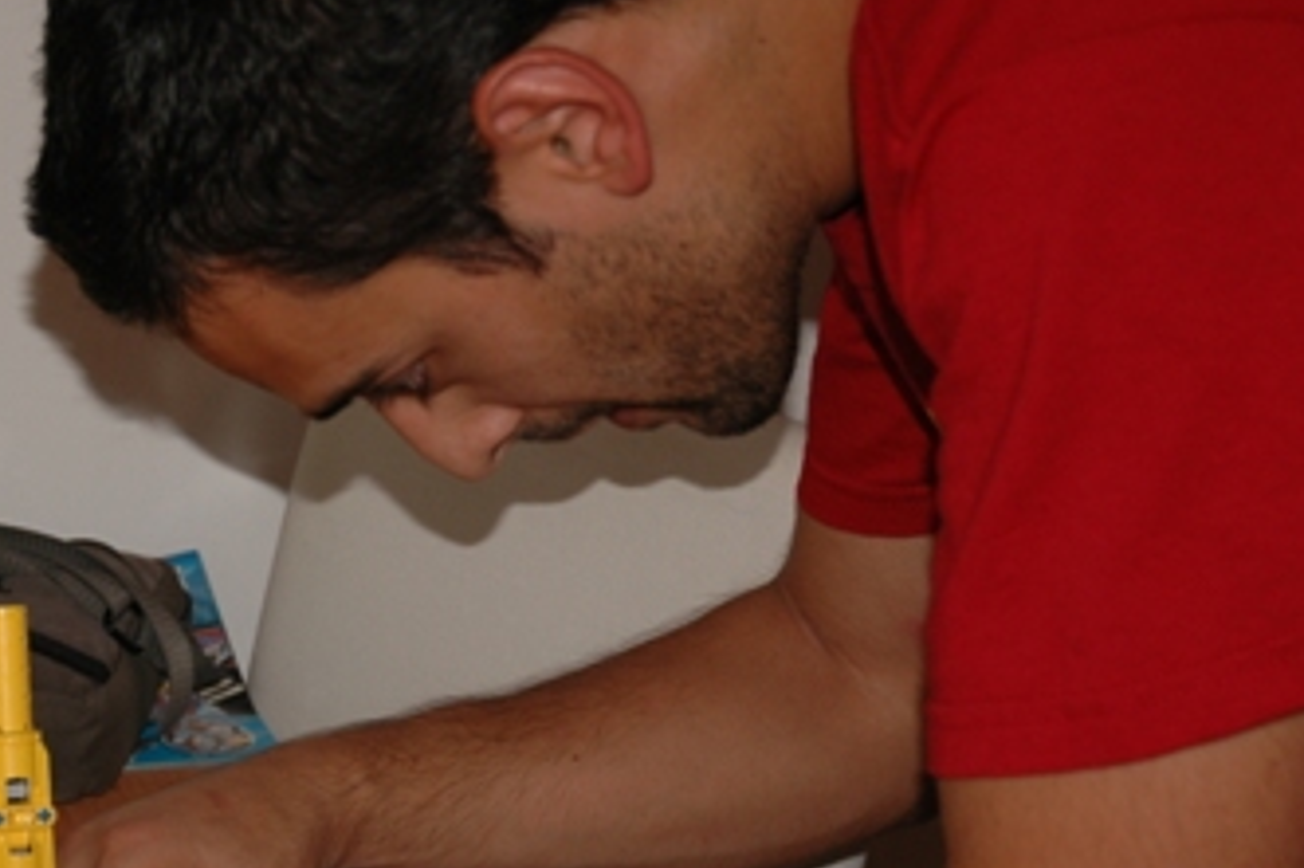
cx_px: 94
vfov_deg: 12.4
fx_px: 3982
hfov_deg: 18.3
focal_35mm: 110
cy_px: 617
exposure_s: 1/60
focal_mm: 38
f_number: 4.2
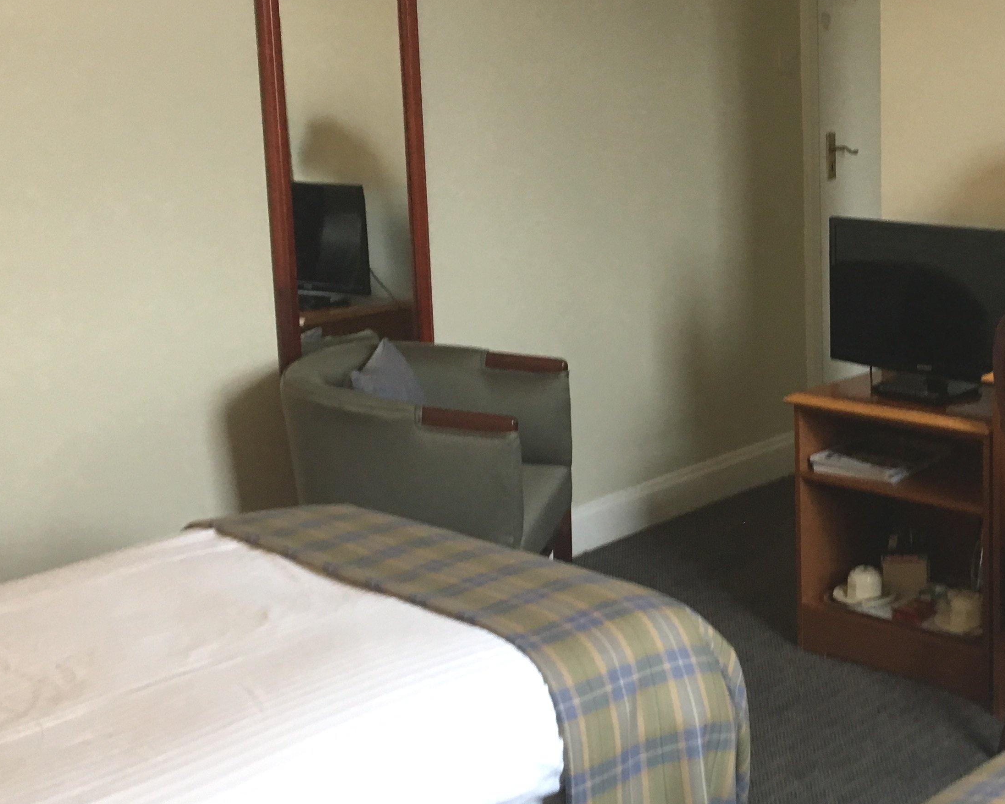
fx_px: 1547
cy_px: 326
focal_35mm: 52
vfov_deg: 29.1
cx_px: 804
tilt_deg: -11.1
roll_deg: +0.8
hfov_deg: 34.9
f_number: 2.2
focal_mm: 4.15
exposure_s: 1/33
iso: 125
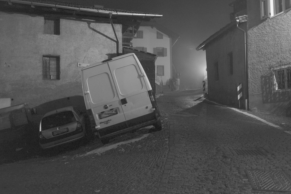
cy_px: 97
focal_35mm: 32
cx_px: 146
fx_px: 259
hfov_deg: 58.7
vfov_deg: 41.1
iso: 2000
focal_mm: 32
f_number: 2.8
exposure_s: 1/10
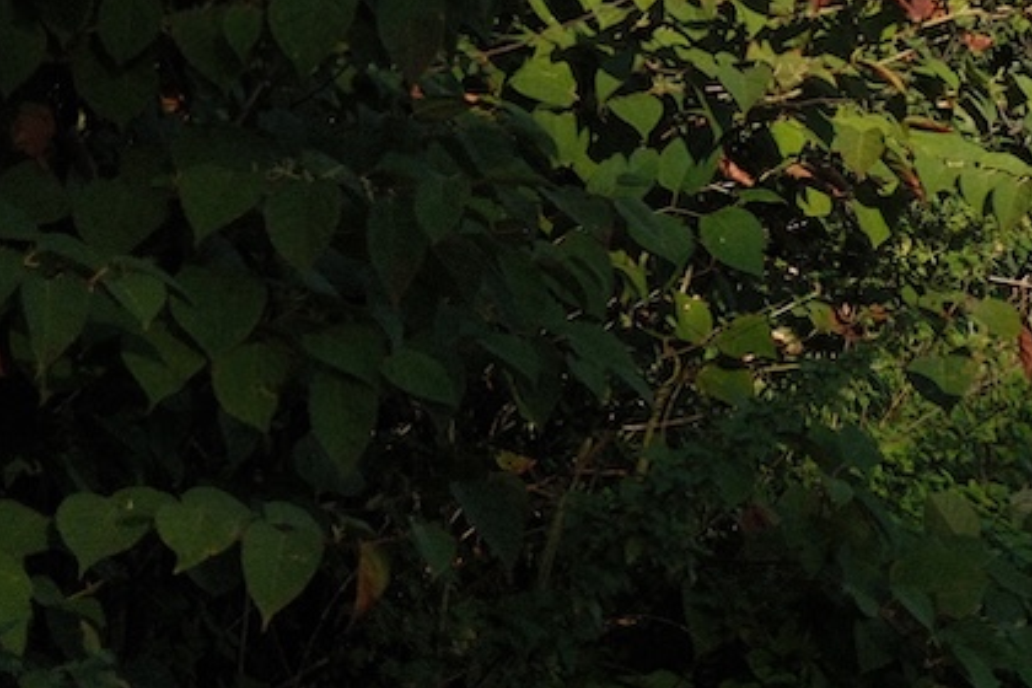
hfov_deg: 11.6
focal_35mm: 160
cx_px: 2020
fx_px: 4586
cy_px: -177
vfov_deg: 8.5
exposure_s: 1/5400
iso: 500
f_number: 2.8
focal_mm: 23
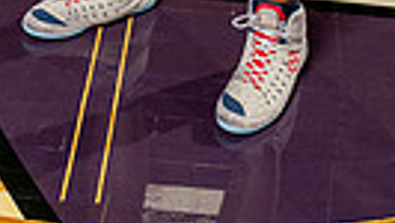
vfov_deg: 9.7
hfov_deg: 21.6
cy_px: -422
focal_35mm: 99
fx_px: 1038
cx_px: 214
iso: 320
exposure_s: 1/250
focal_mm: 28
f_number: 5.6
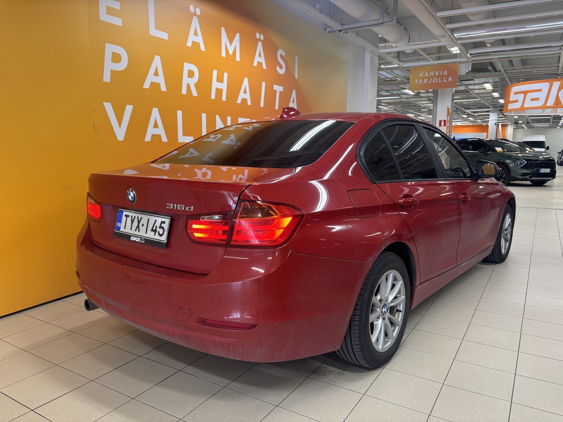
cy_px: 211
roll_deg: +0.0
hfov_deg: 67.3
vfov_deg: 53.1
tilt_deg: -8.5
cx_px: 282
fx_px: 423
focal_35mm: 26
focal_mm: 5.96
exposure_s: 1/100
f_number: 1.6
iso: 125
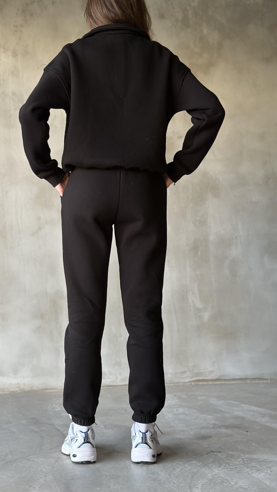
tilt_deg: +2.9
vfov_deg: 39.2
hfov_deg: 22.6
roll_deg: -0.2
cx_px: 106
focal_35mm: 53
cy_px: 248
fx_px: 692
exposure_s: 1/60
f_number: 1.78
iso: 250
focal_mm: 6.86
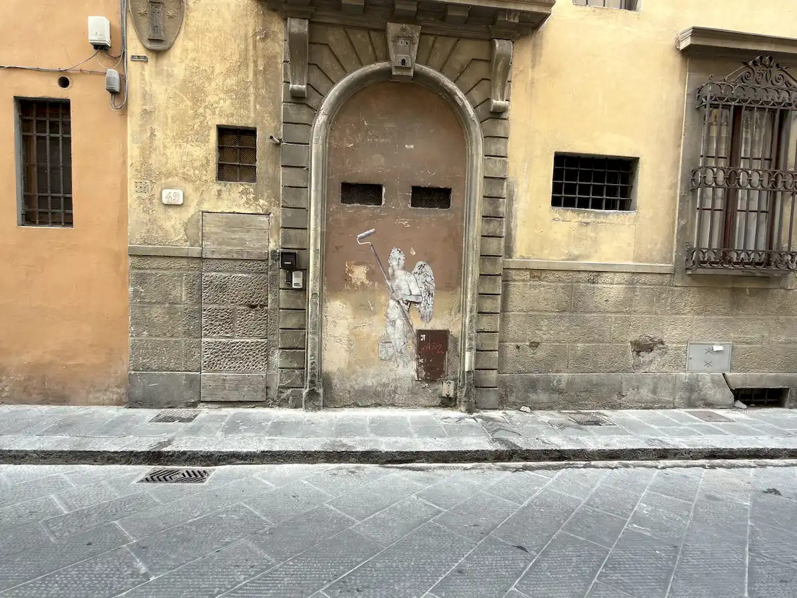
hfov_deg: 81.7
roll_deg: -1.1
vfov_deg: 66.0
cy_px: 299
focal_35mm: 20
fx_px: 460
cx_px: 398
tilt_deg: -2.1
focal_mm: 2.22
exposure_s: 1/90
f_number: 2.2
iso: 50
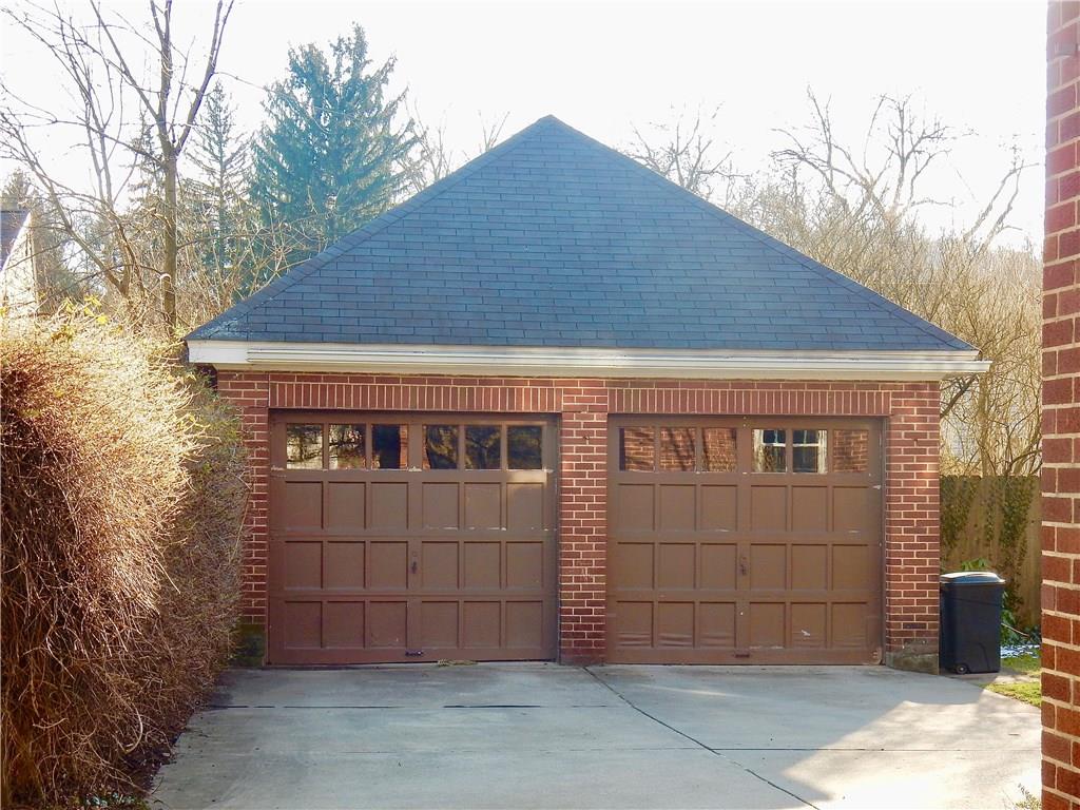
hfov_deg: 27.4
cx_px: 540
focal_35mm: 71
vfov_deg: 20.7
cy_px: 405
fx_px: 2215
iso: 125
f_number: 4.8
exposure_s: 1/100
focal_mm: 12.6
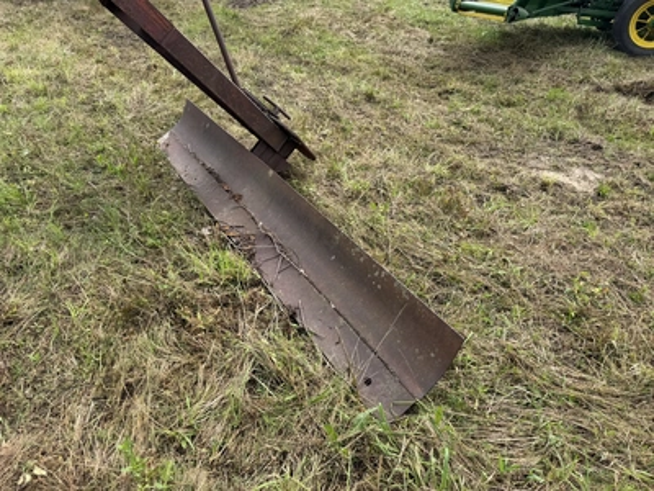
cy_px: 246
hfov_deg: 71.6
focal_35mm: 24
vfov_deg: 56.8
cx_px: 327
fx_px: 453
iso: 80
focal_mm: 6.76
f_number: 1.78
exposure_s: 1/1855
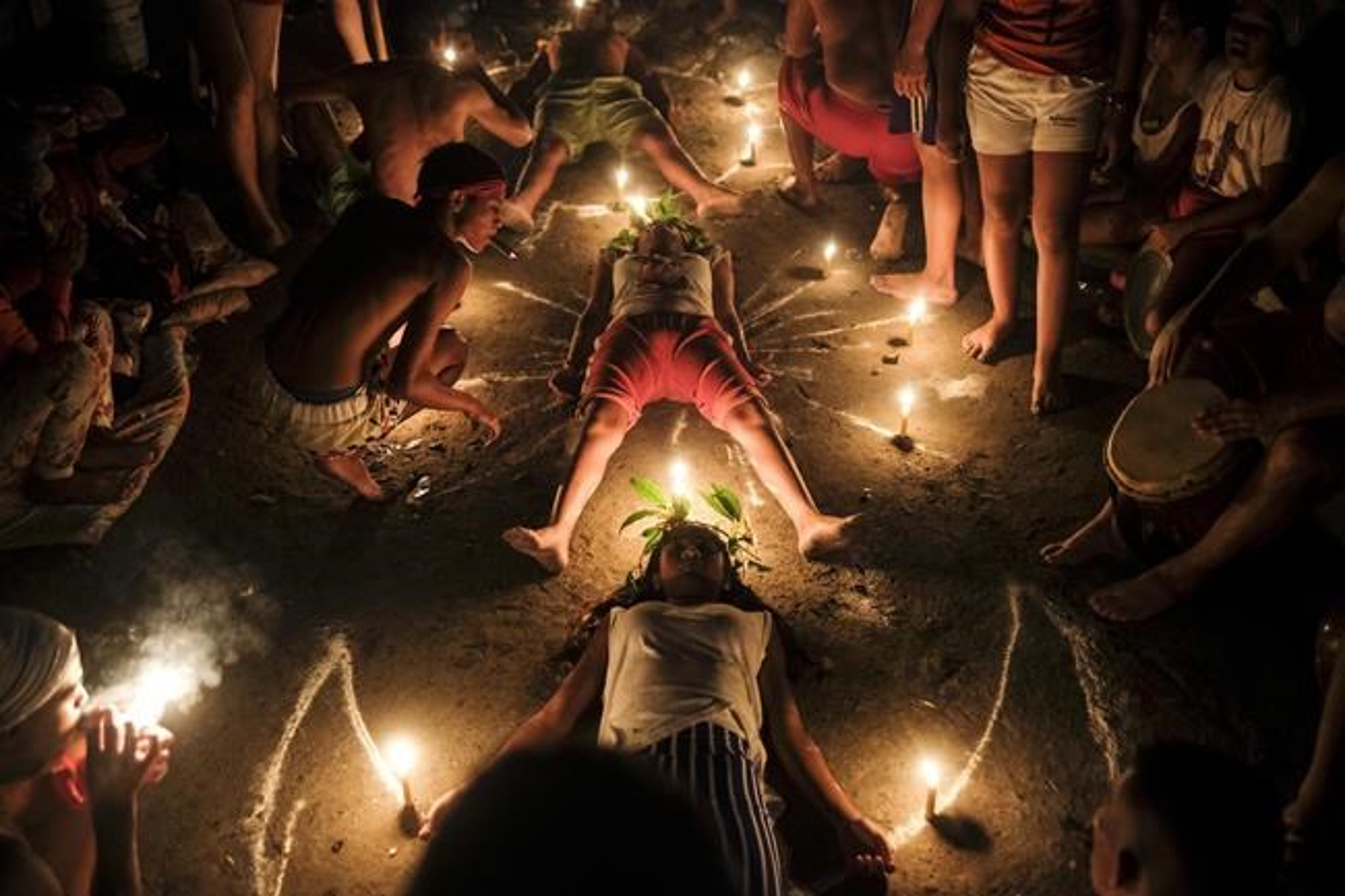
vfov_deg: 37.8
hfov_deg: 54.4
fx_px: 1307
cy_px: 448
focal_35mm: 35
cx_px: 672
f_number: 2
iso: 2500
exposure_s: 1/60
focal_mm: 23
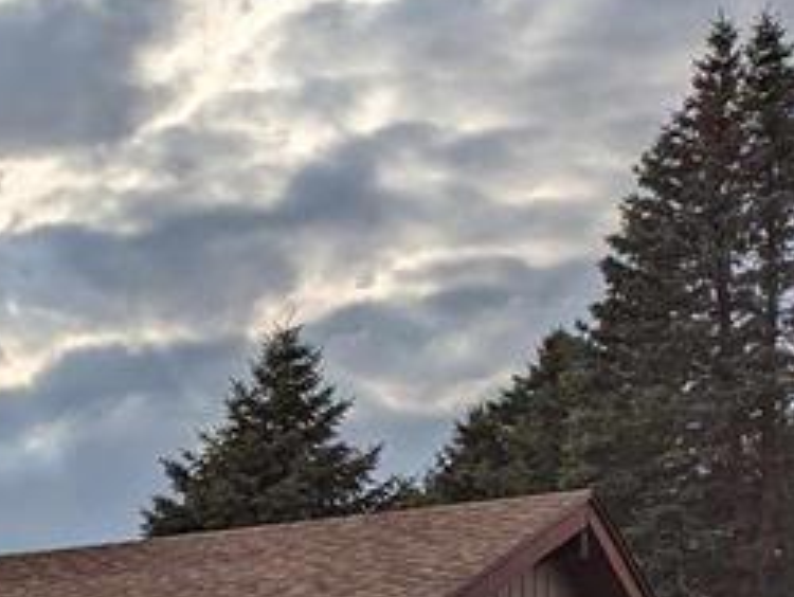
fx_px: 2250
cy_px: 829
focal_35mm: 98
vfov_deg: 14.3
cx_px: -819
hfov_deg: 15.6
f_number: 1.85
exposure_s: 1/8696
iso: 40
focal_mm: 6.81
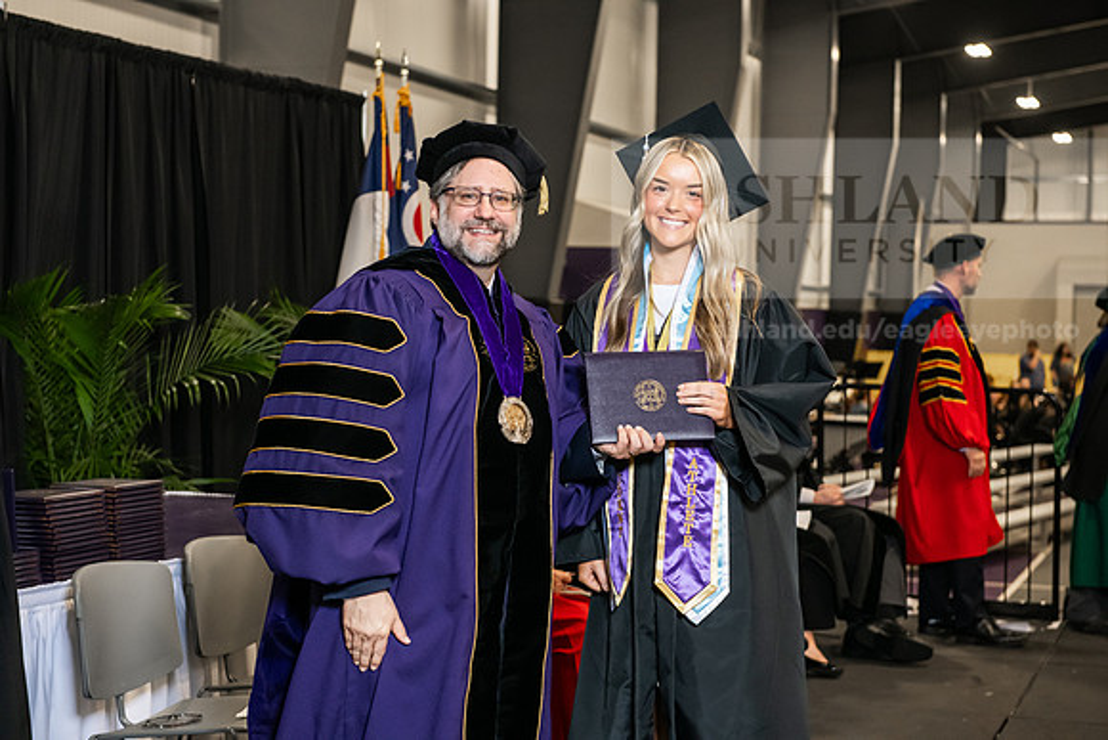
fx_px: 2155
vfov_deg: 19.5
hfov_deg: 28.8
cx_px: 554
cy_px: 370
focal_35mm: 70
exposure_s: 1/200
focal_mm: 70
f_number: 5
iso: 2500
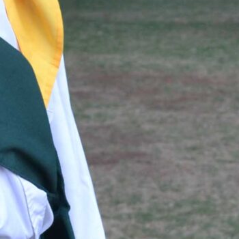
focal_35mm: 205
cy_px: 268
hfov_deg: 8.4
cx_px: -95
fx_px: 1601
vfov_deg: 8.5
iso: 250
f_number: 5.6
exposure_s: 1/125
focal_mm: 22
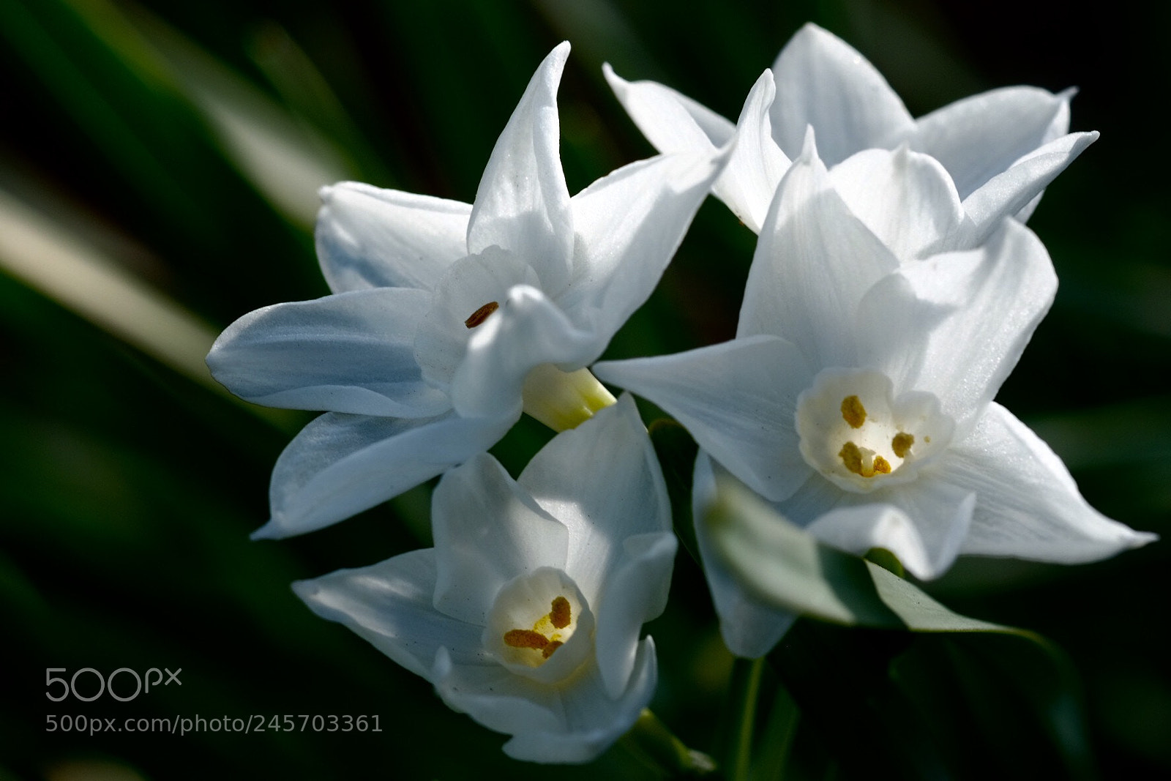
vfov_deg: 15.2
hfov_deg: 22.6
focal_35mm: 90
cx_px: 586
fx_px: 2928
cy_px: 390
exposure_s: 1/180
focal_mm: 60
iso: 400
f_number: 8
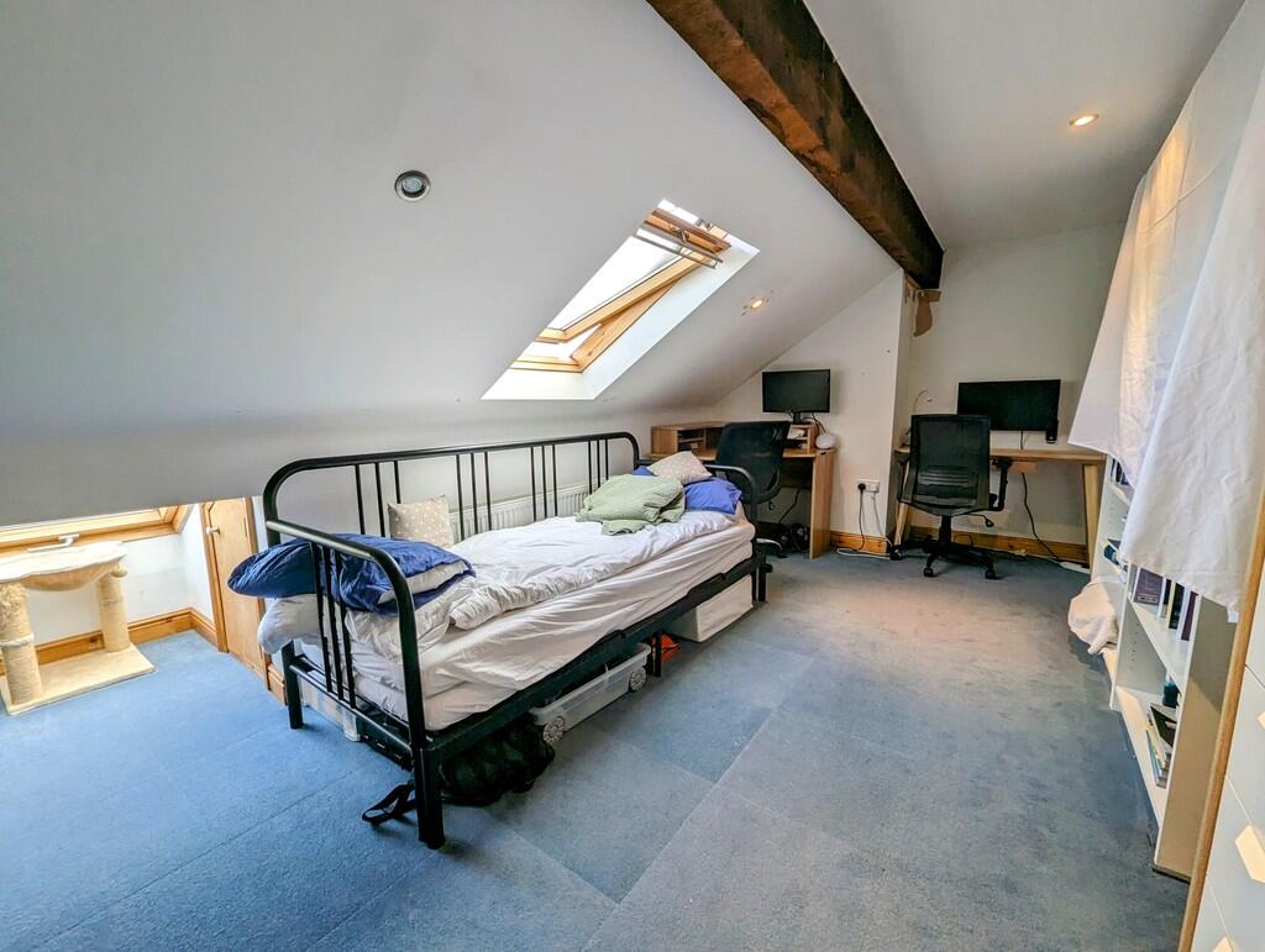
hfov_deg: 106.1
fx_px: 476
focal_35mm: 13
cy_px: 476
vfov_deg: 90.1
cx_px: 632
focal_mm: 1.95
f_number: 2.2
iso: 42
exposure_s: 1/85.1
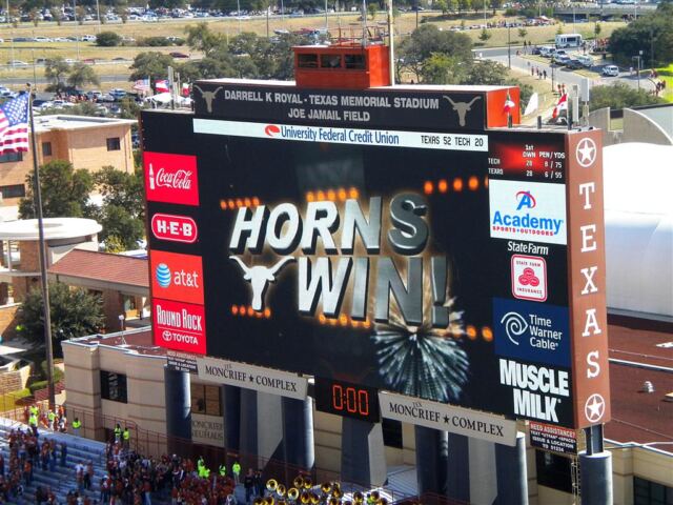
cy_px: 252
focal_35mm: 105
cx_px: 336
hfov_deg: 18.7
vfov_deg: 14.1
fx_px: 2041
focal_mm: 18.9
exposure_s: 1/500
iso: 244
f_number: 5.9
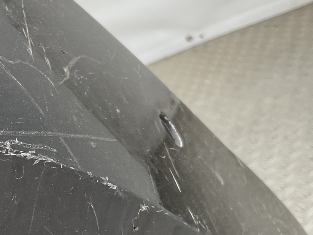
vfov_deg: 20.4
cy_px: 200
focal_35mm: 71
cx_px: 16
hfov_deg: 26.2
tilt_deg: -21.2
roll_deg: +31.4
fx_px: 642
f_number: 1.8
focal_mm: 3
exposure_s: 1/100
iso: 32
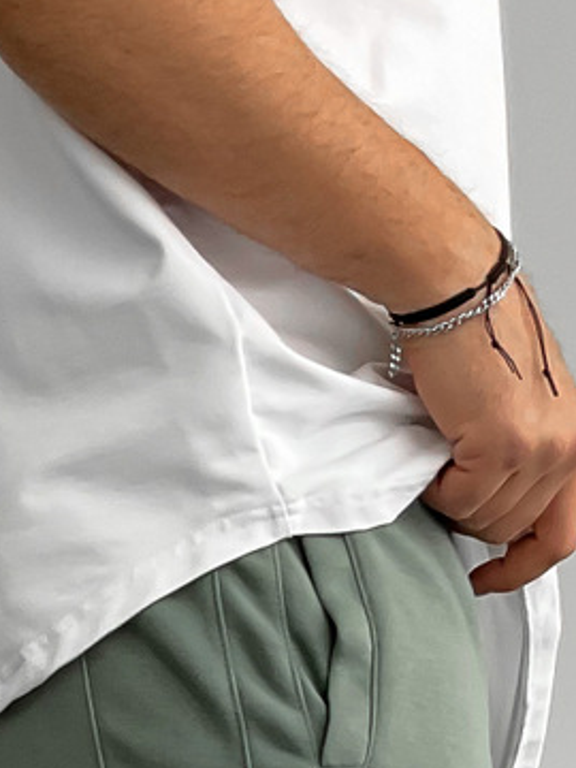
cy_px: 1412
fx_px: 2862
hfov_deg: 11.4
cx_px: 70
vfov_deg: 13.6
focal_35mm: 129
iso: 40
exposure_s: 1/120
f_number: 1.8
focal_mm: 3
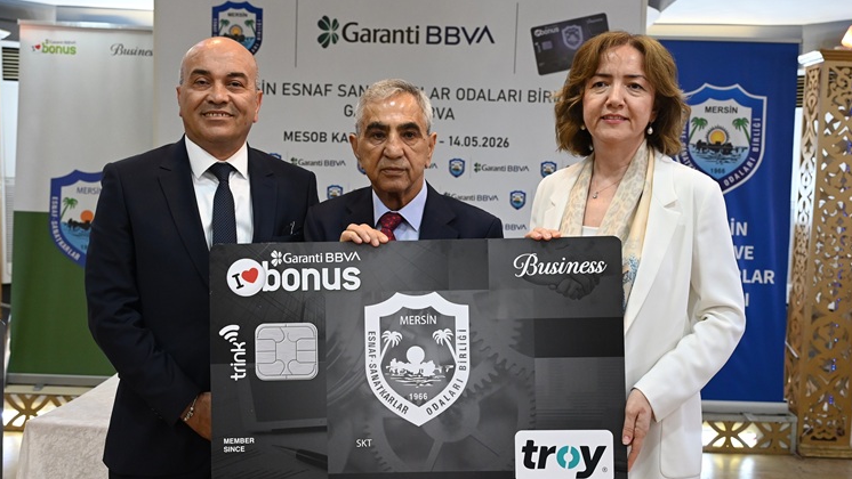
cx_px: 433
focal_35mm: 43
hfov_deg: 47.7
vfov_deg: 27.9
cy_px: 269
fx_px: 963
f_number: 4
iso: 2500
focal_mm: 33.5
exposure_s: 1/125
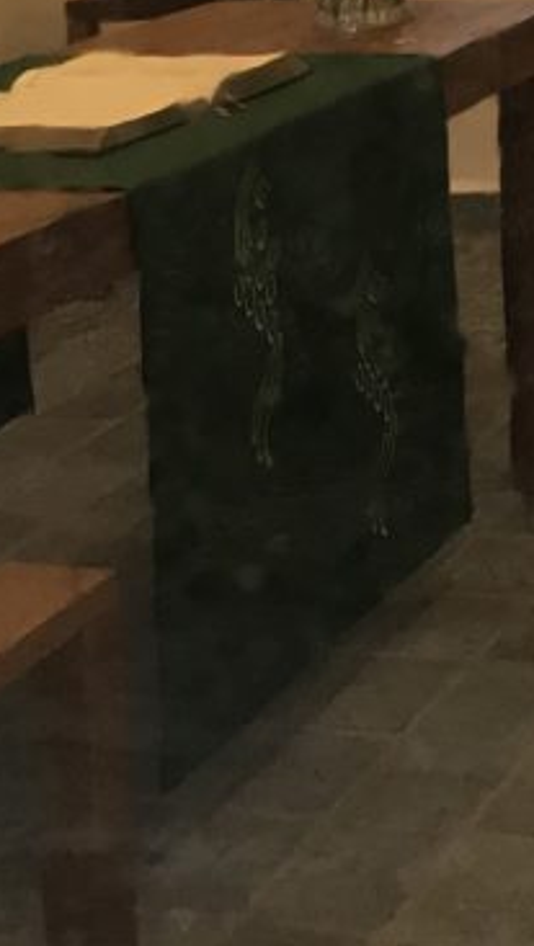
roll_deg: +3.1
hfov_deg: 13.2
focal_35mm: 85
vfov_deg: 22.1
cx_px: 893
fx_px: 2135
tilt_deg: +3.9
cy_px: -327
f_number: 1.8
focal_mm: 3.99
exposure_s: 1/33
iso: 40
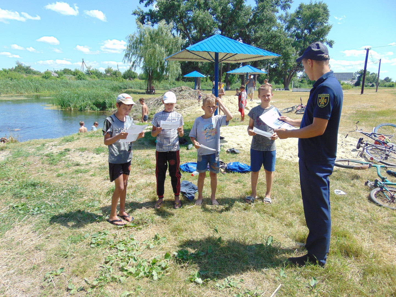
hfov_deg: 69.4
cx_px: 198
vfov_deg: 54.9
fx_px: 286
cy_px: 148
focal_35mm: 25
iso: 80
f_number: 3
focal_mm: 4.5
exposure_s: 1/800
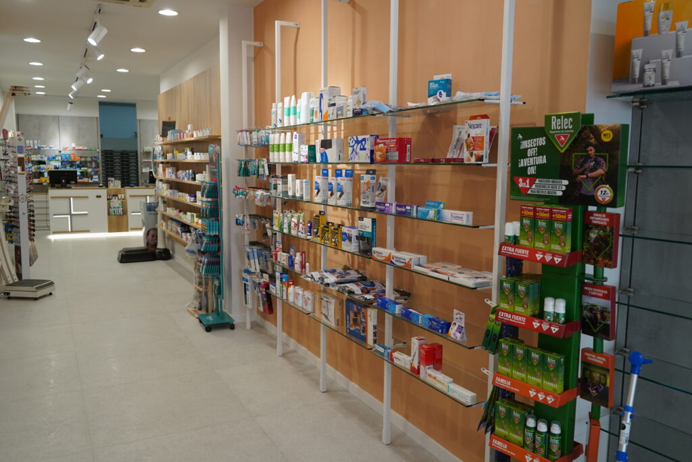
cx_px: 346
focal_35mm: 29
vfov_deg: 45.0
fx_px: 557
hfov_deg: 63.7
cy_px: 231
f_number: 4
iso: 400
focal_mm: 29
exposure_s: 1/160
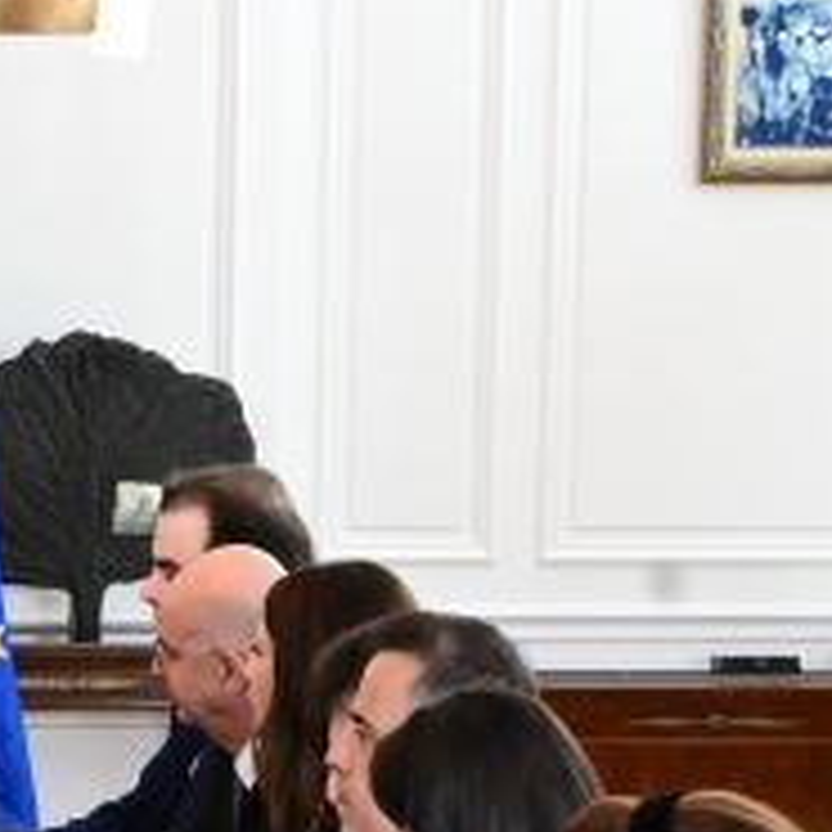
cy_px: 1776
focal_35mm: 209
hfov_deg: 8.4
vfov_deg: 7.9
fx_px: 5683
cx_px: 162
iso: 10000
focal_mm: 38
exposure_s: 1/320
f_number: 10
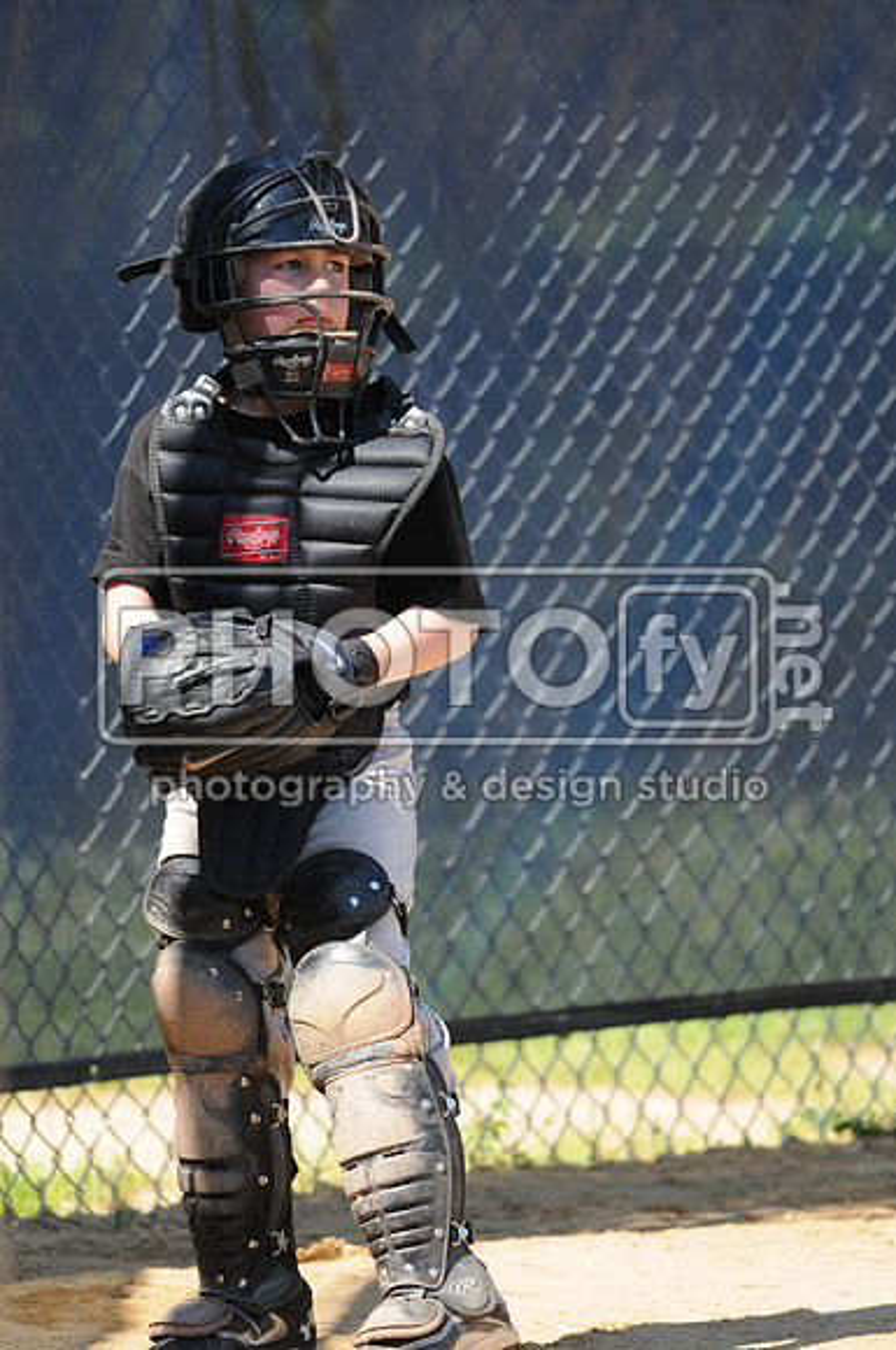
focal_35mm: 450
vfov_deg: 4.6
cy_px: 675
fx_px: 16849
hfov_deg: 3.0
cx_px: 448
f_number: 4
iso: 200
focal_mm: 300
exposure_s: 1/640
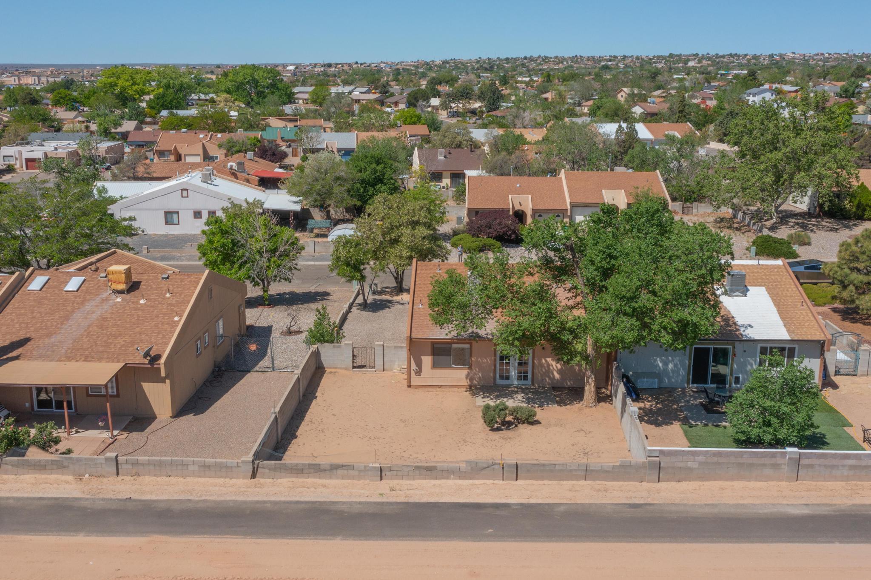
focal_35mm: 28
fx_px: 677
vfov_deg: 46.4
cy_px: 290
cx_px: 436
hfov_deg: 65.5
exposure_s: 1/500
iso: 100
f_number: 6.3
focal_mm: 10.26
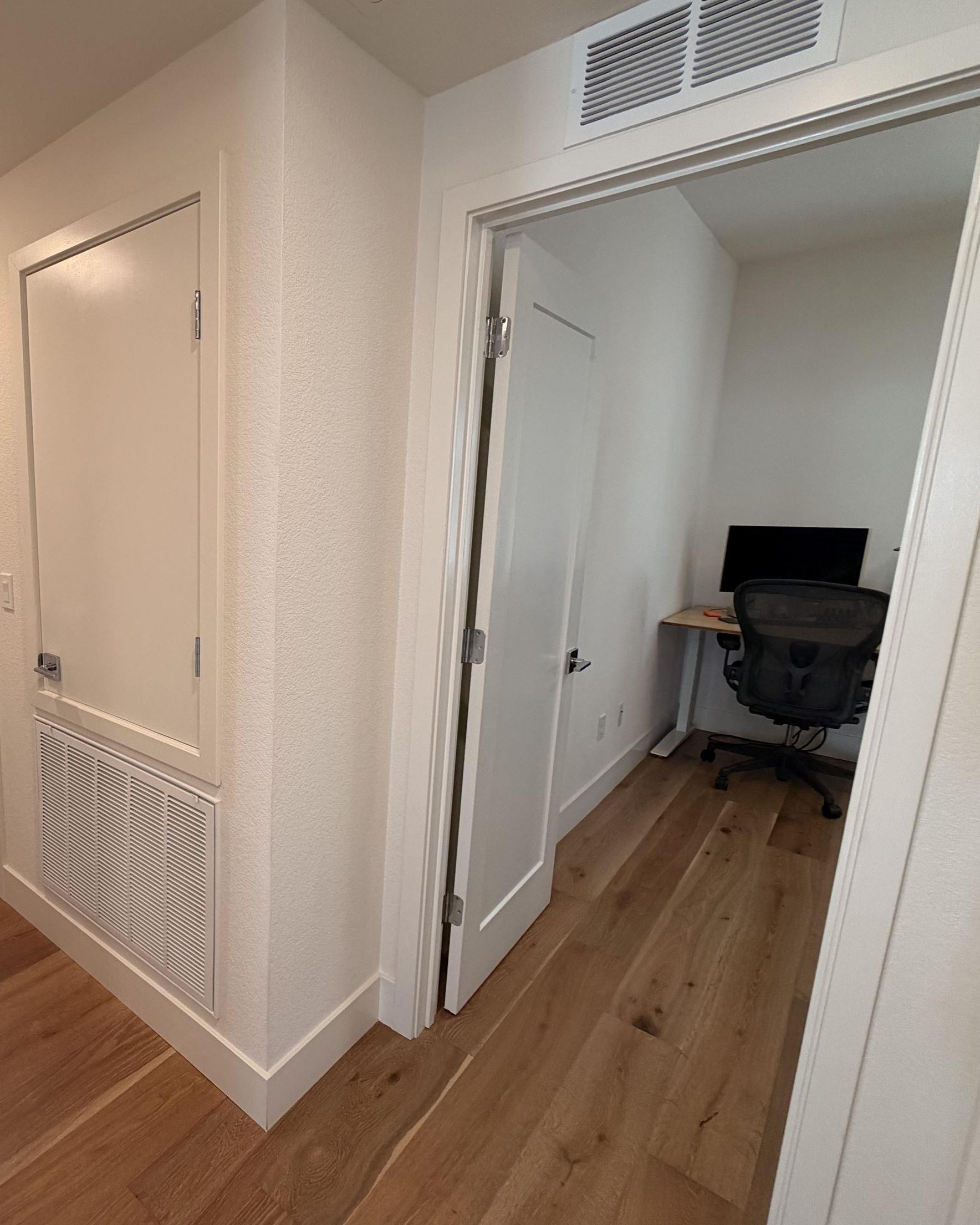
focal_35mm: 19
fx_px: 689
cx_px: 217
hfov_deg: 65.4
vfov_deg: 83.3
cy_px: 624
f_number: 2.2
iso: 200
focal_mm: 2.22
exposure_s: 1/120
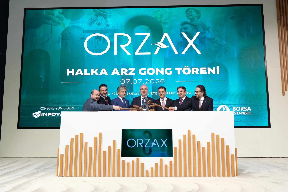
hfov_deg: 61.9
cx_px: 144
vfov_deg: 43.6
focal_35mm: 30
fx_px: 240
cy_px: 96
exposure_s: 1/125
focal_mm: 19.9
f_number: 4.5
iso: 1600
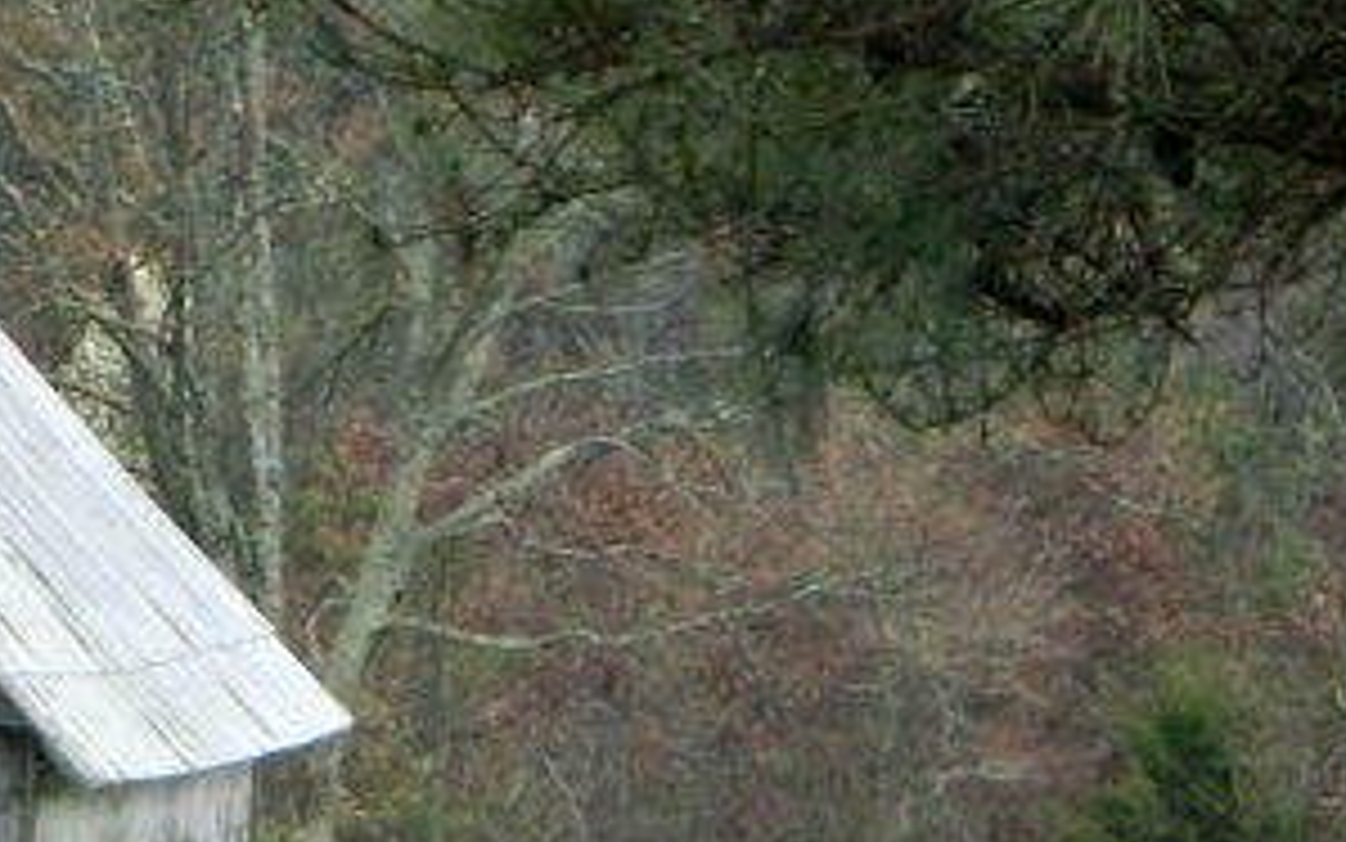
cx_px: 176
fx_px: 11667
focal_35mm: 318
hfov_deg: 6.6
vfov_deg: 4.1
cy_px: 892
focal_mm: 12.6
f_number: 4
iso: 220
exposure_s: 1/50
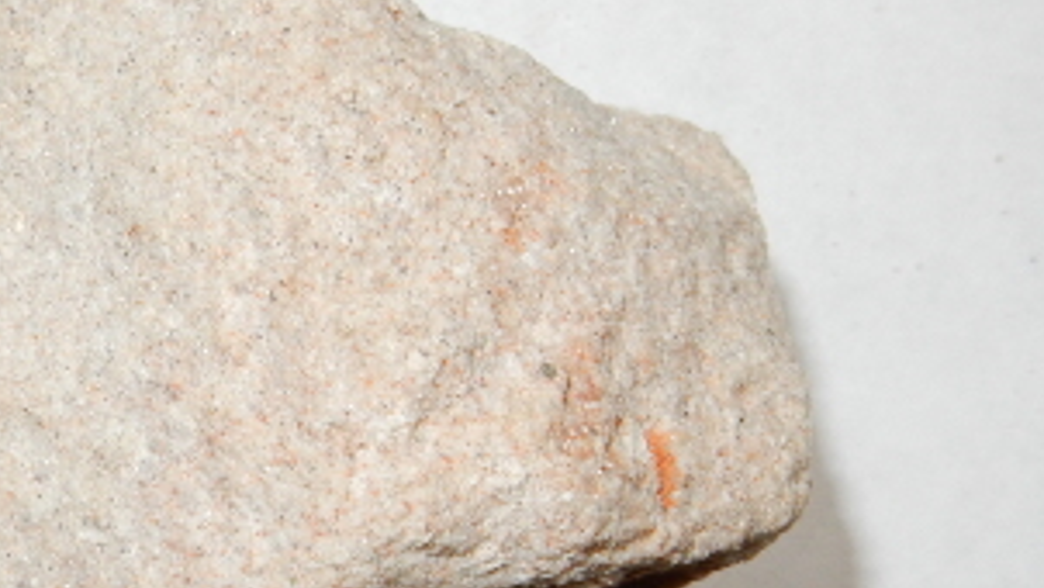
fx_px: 2160
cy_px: 408
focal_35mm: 78
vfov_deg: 15.5
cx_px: 111
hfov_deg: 26.3
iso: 200
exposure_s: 1/30
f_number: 5.6
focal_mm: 6.4
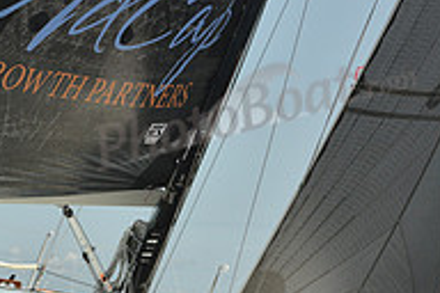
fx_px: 2579
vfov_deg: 6.5
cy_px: 262
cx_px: -23
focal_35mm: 211
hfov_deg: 9.7
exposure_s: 1/800
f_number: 10
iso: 250
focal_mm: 70
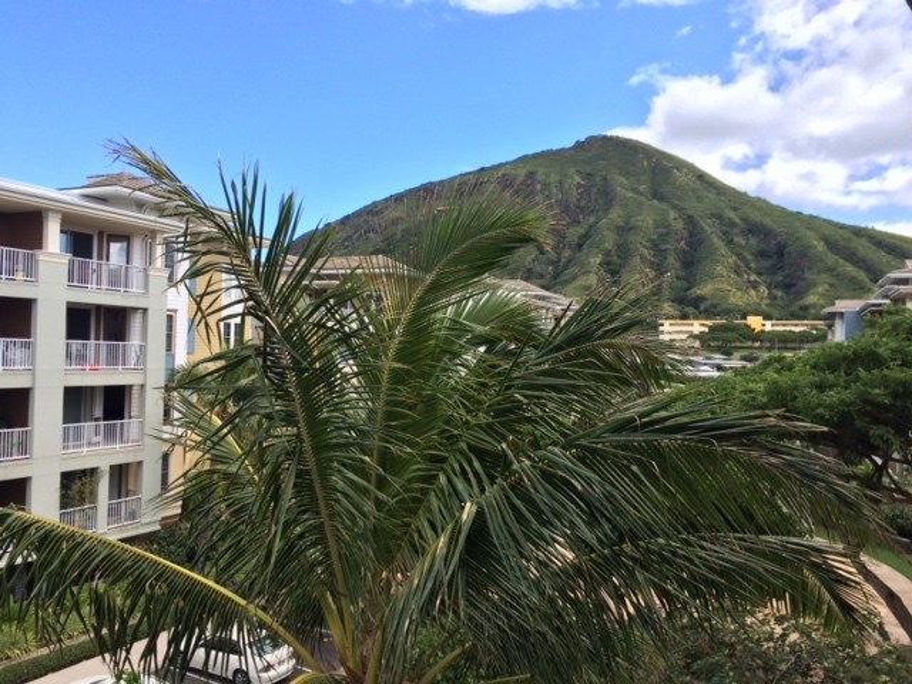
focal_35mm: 29
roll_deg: -0.6
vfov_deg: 48.2
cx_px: 456
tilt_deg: -0.4
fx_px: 764
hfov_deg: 61.7
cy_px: 342
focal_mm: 4.15
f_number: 2.2
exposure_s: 1/1244
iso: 32
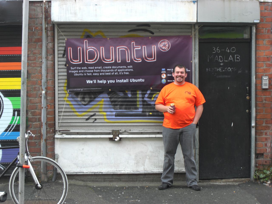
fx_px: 629
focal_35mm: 80
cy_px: 102
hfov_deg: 24.4
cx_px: 136
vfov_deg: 18.4
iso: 100
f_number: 4.4
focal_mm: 16.6
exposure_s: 1/100
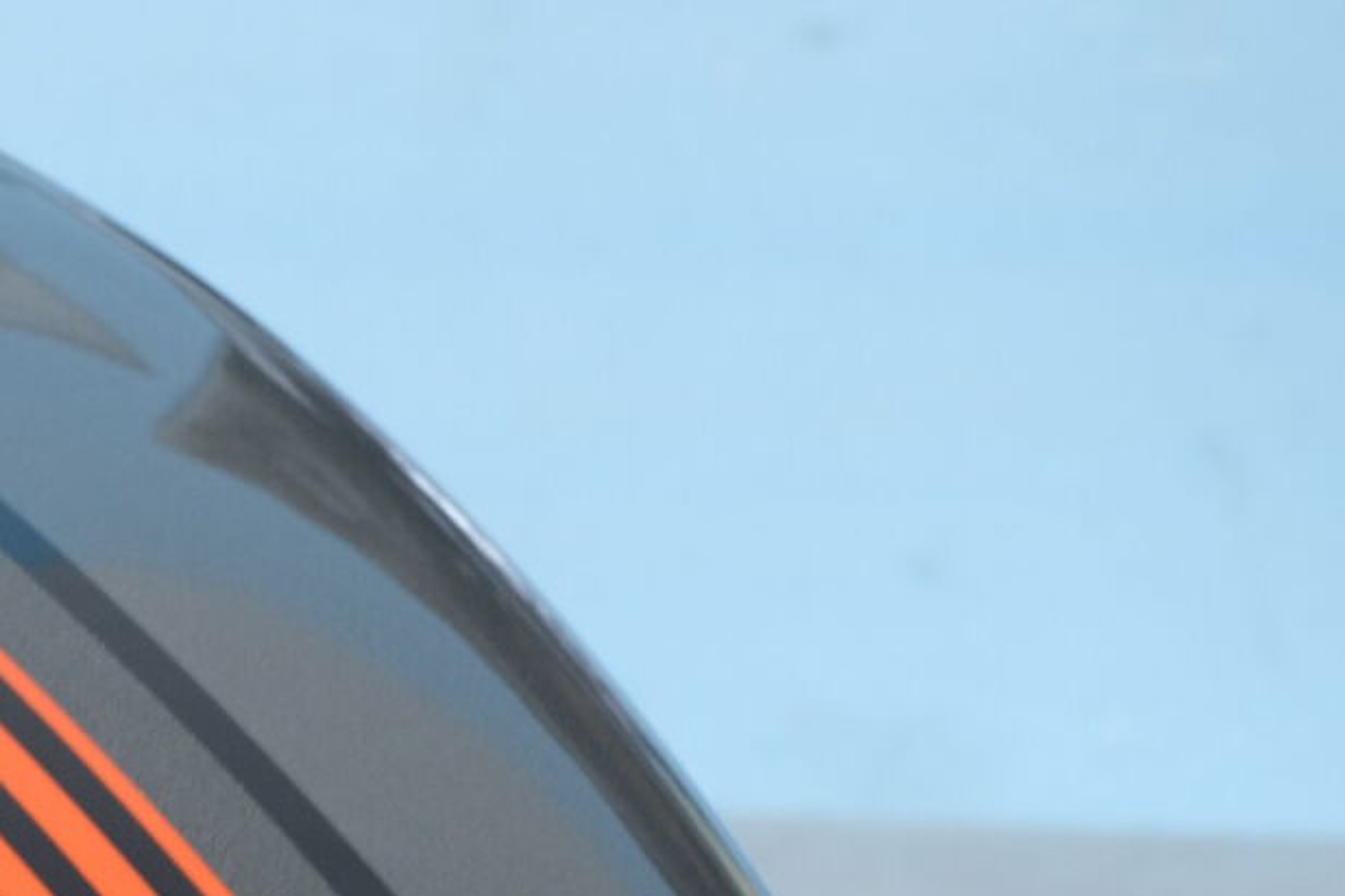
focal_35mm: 323
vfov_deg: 4.2
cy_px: 1570
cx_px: -244
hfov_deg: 6.3
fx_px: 12064
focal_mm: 55
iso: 500
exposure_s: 1/4
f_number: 8
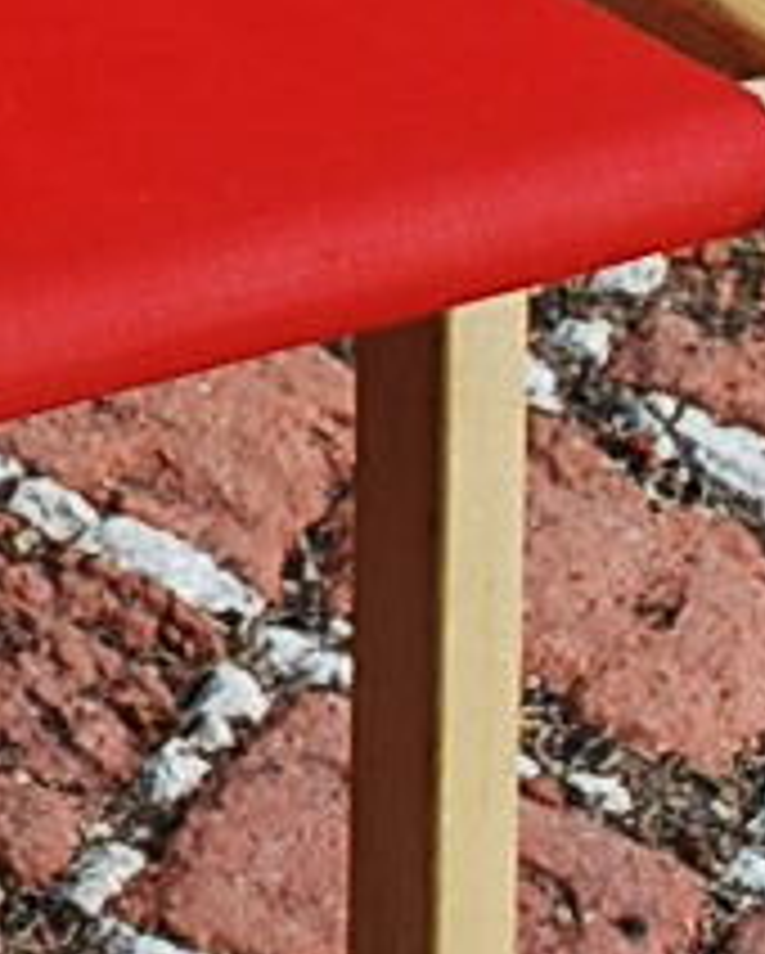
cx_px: -1552
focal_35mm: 334
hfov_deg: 4.5
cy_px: -1058
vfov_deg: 5.6
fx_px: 9439
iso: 100
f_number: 5.6
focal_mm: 26
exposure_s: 1/125
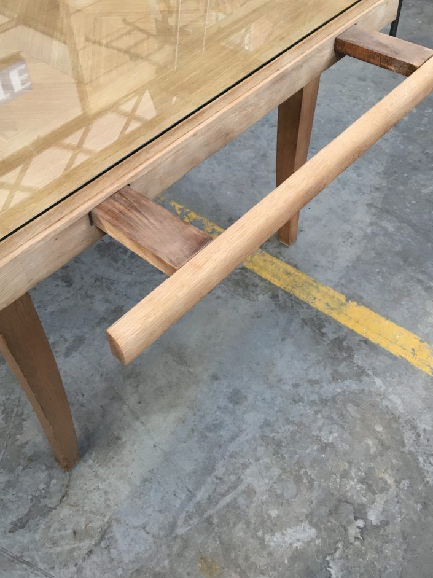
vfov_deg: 49.6
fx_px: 618
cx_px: 222
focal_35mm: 37
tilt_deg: -44.7
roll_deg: +1.7
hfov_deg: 38.6
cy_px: 211
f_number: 2.2
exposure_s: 1/33
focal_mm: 4.15
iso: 80
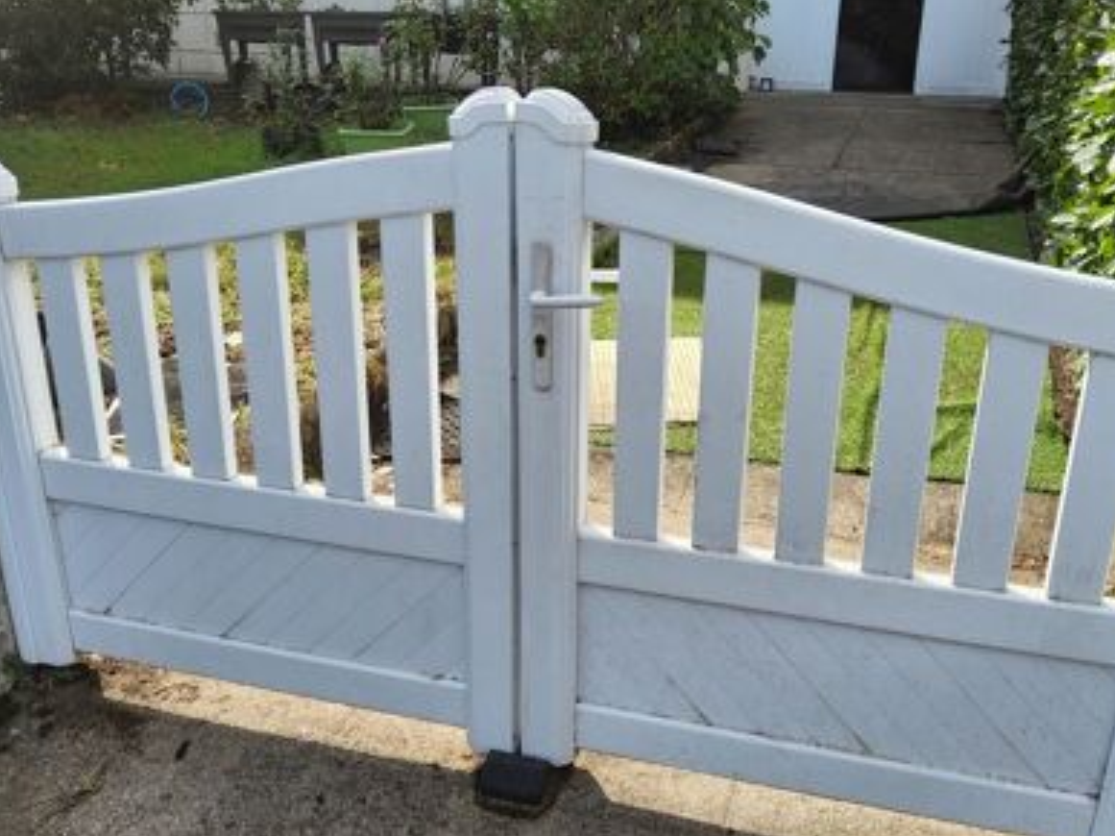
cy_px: 461
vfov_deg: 45.4
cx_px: 634
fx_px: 998
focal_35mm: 31
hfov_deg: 58.1
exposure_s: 1/965
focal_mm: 3.08
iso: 32
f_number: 2
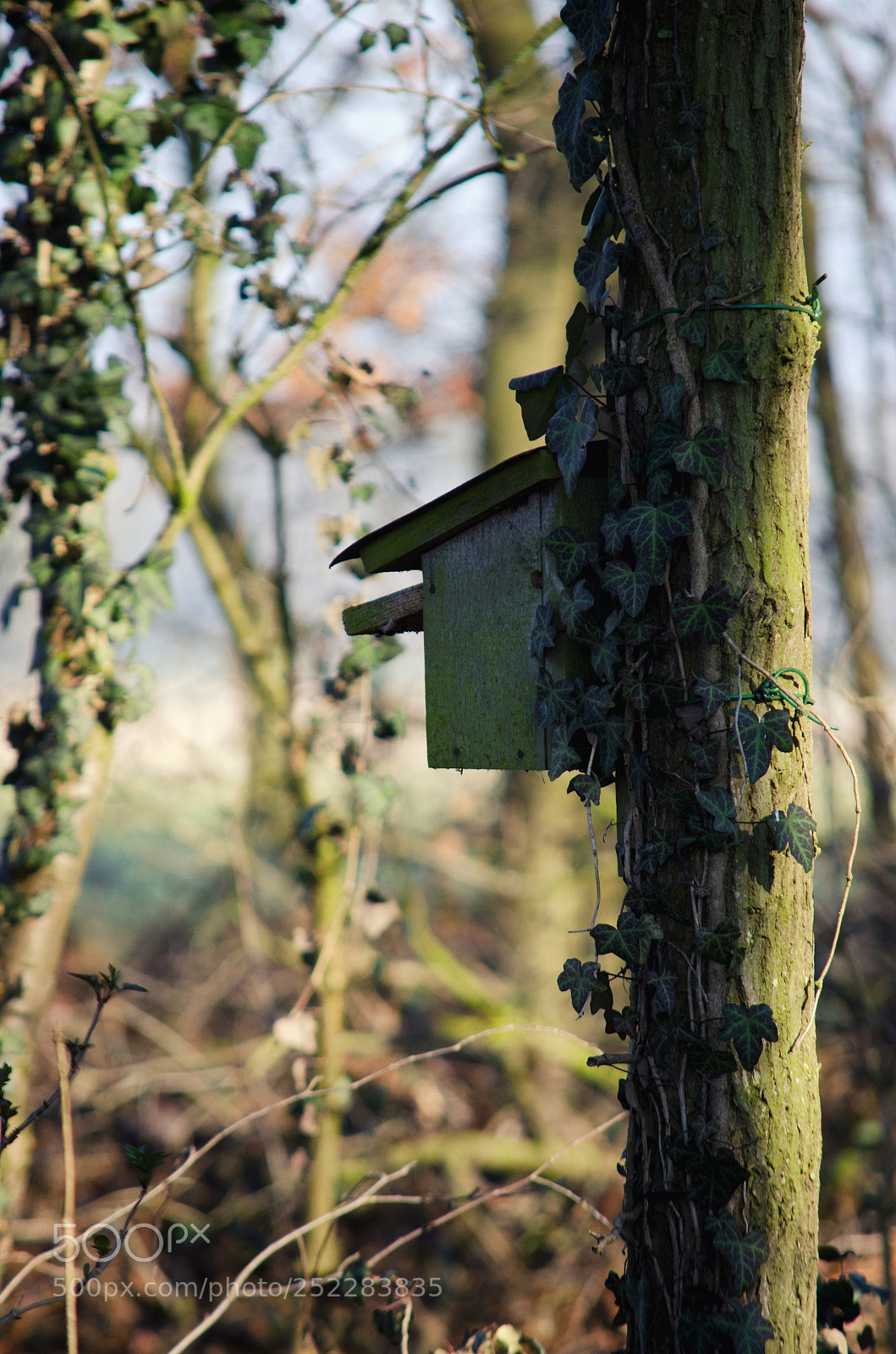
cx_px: 448
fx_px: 15195
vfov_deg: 5.1
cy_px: 677
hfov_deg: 3.4
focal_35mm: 405
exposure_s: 1/500
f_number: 6.3
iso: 400
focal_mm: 270
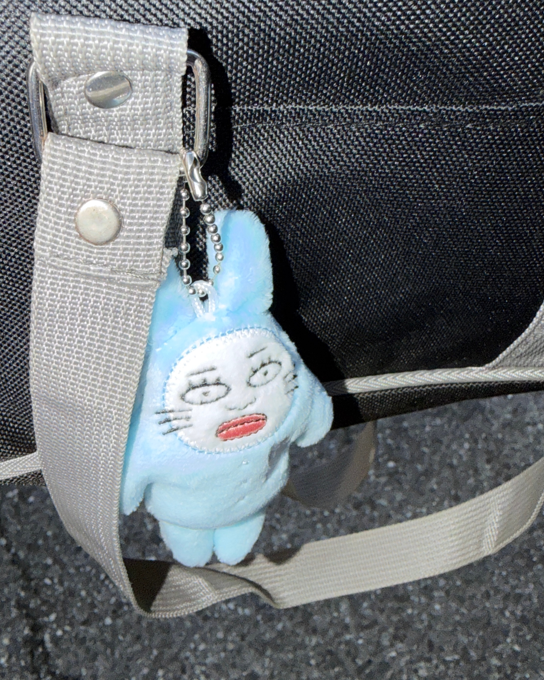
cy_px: 392
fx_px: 684
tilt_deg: -54.6
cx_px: 237
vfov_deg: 52.6
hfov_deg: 43.3
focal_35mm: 34
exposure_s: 1/121
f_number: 2.2
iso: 50
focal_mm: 2.22
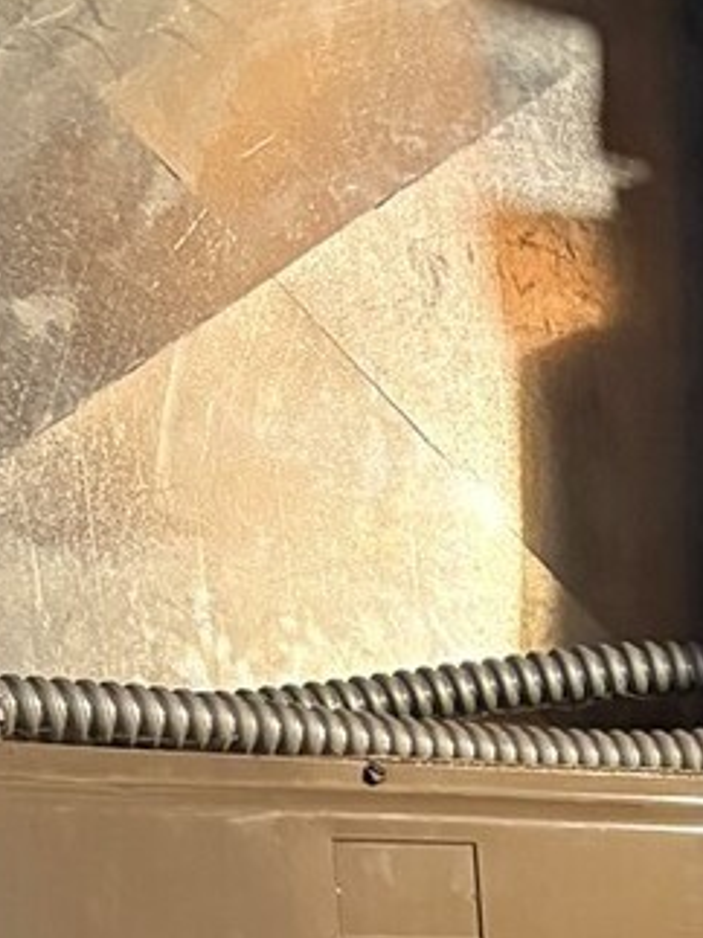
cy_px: 1873
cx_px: 1156
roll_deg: +0.2
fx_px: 3143
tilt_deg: -14.8
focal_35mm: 116
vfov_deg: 14.2
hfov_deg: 12.0
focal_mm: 5.96
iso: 400
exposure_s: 1/40
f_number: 1.6
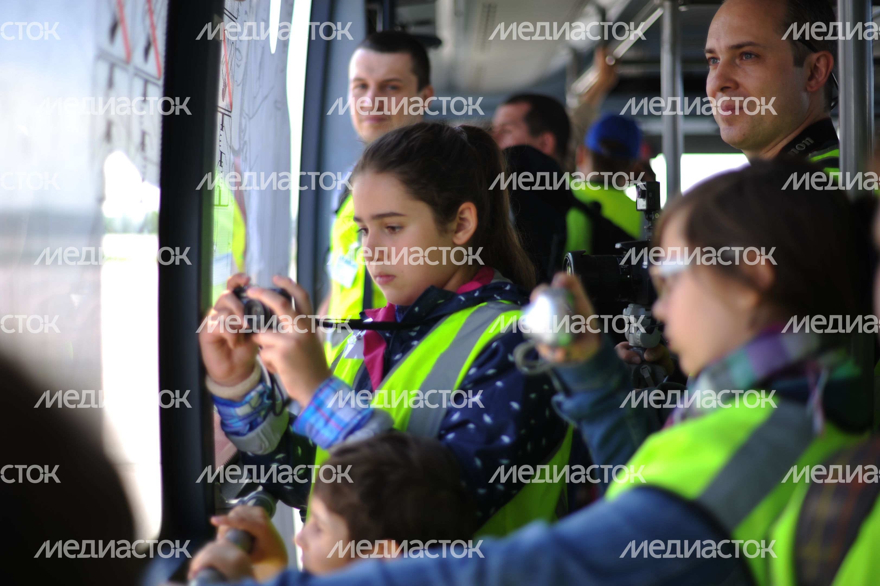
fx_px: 1221
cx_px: 440
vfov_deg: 27.0
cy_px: 293
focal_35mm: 50
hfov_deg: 39.6
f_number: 1.4
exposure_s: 1/320
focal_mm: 50
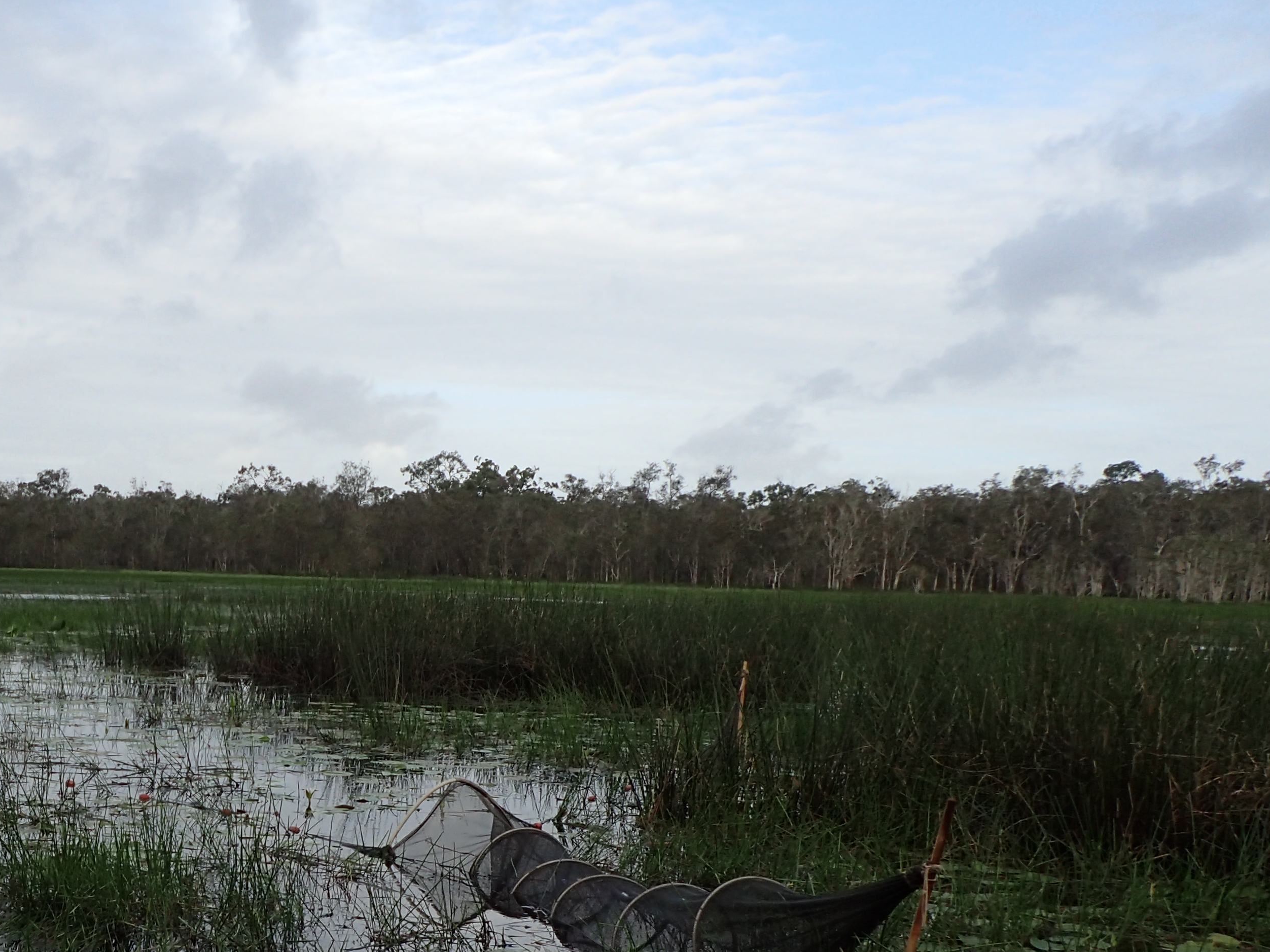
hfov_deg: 38.6
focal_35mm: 46
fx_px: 1688
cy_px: 696
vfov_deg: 31.1
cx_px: 149
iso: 100
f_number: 2.8
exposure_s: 1/640
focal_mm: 4.5
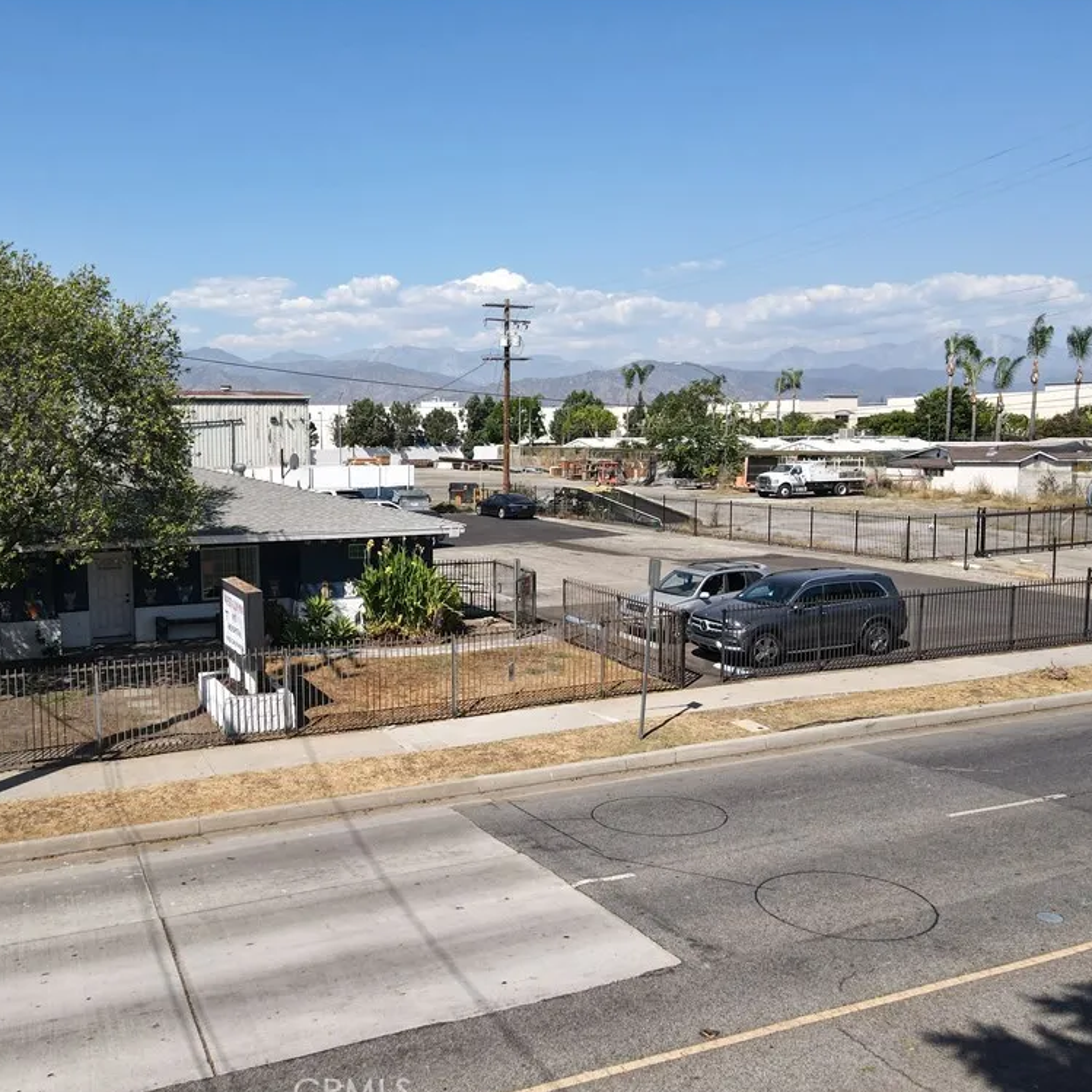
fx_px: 1035
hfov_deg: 55.0
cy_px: 553
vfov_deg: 55.6
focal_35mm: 29
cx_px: 408
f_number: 2.8
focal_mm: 4.5
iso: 100
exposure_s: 1/725
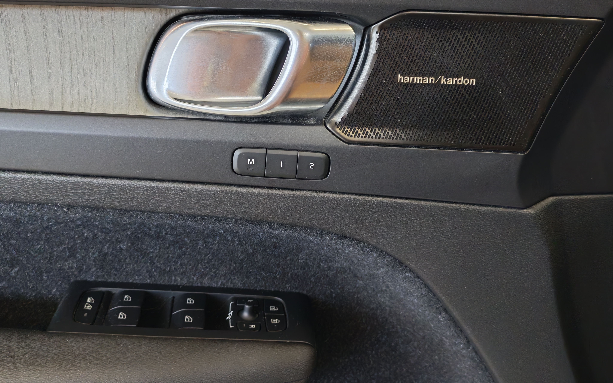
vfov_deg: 36.2
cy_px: 159
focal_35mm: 35
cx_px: 306
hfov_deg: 55.3
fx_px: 585
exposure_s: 1/100
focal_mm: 6.12
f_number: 1.9
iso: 1056
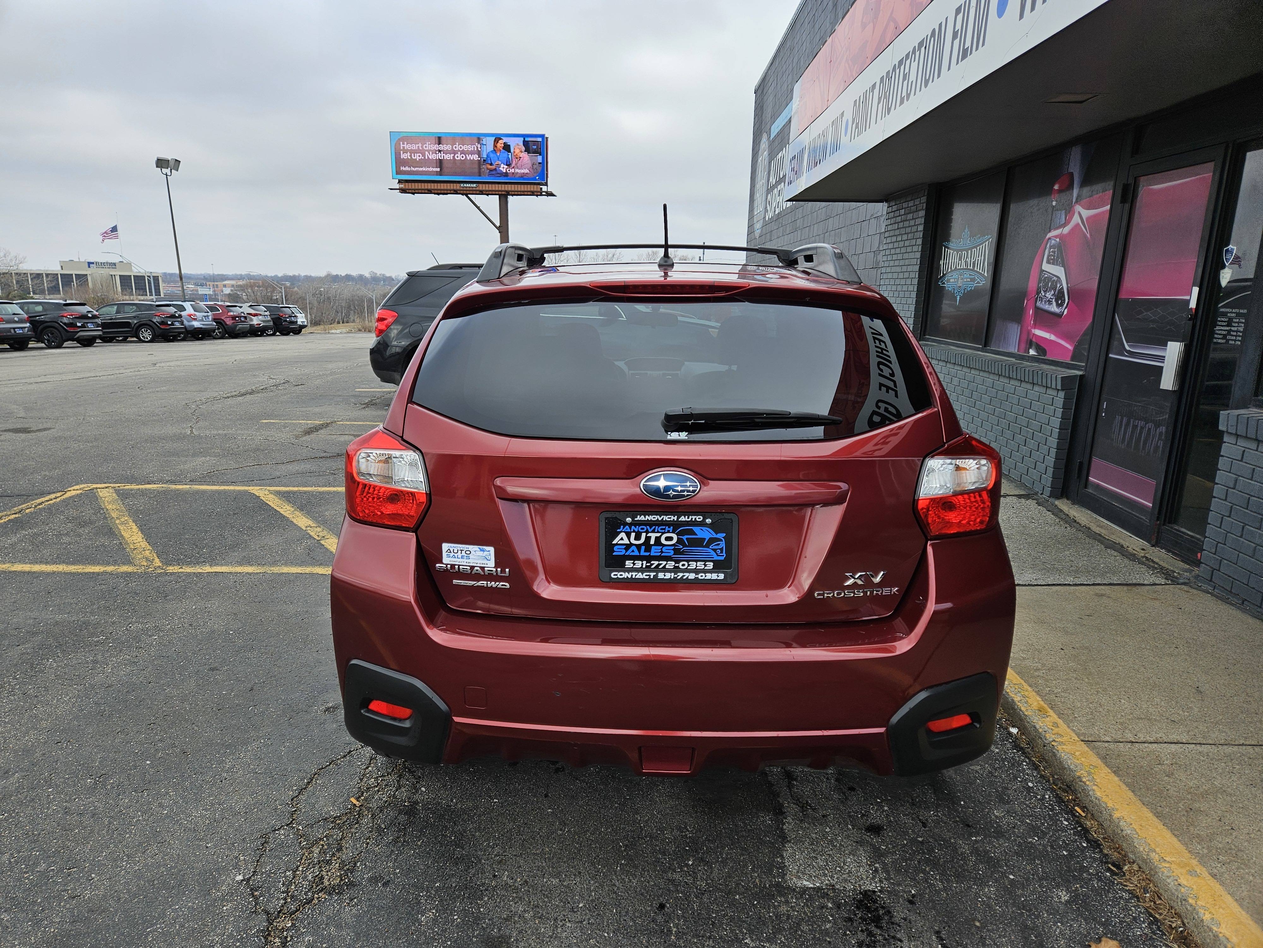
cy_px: 474
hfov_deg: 73.9
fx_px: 839
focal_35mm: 23
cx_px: 632
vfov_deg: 58.9
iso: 25
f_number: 1.8
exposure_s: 1/812
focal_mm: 5.4
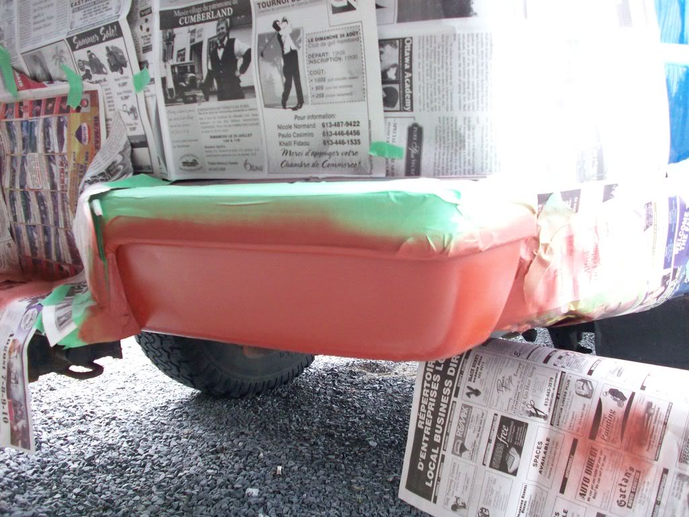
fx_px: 736
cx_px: 344
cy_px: 258
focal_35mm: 37
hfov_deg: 50.1
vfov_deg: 38.7
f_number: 2.8
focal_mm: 6.2
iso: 160
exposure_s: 1/47.2
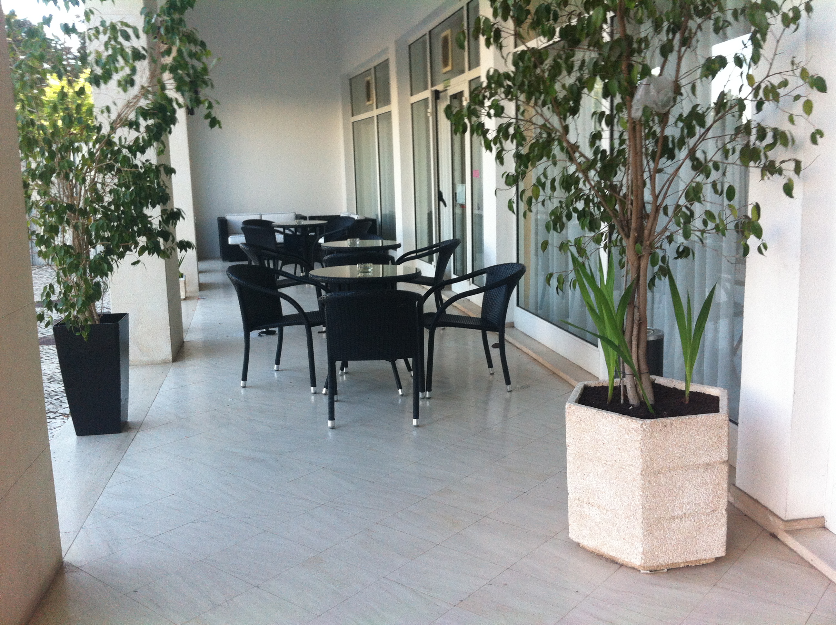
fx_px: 844
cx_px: 418
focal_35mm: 35
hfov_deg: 52.7
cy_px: 312
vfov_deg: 40.6
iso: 100
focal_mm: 3.85
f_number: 2.8
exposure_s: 1/120
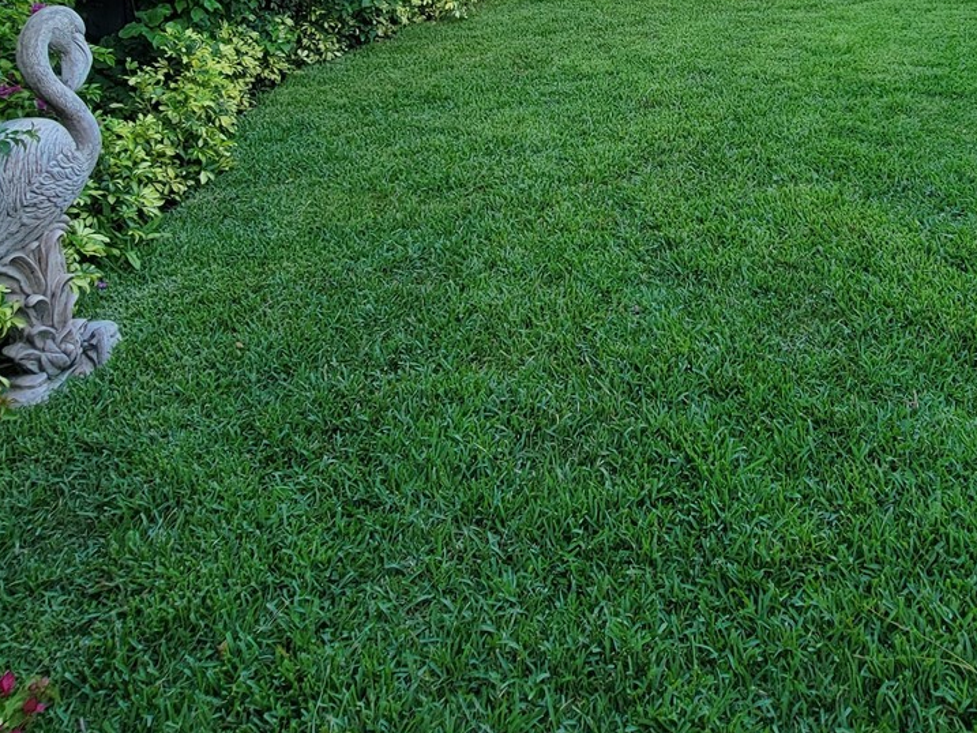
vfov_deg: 41.5
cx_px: 638
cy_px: -11
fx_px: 819
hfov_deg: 60.4
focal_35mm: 29
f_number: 2.2
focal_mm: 2.2
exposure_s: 1/141
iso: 50
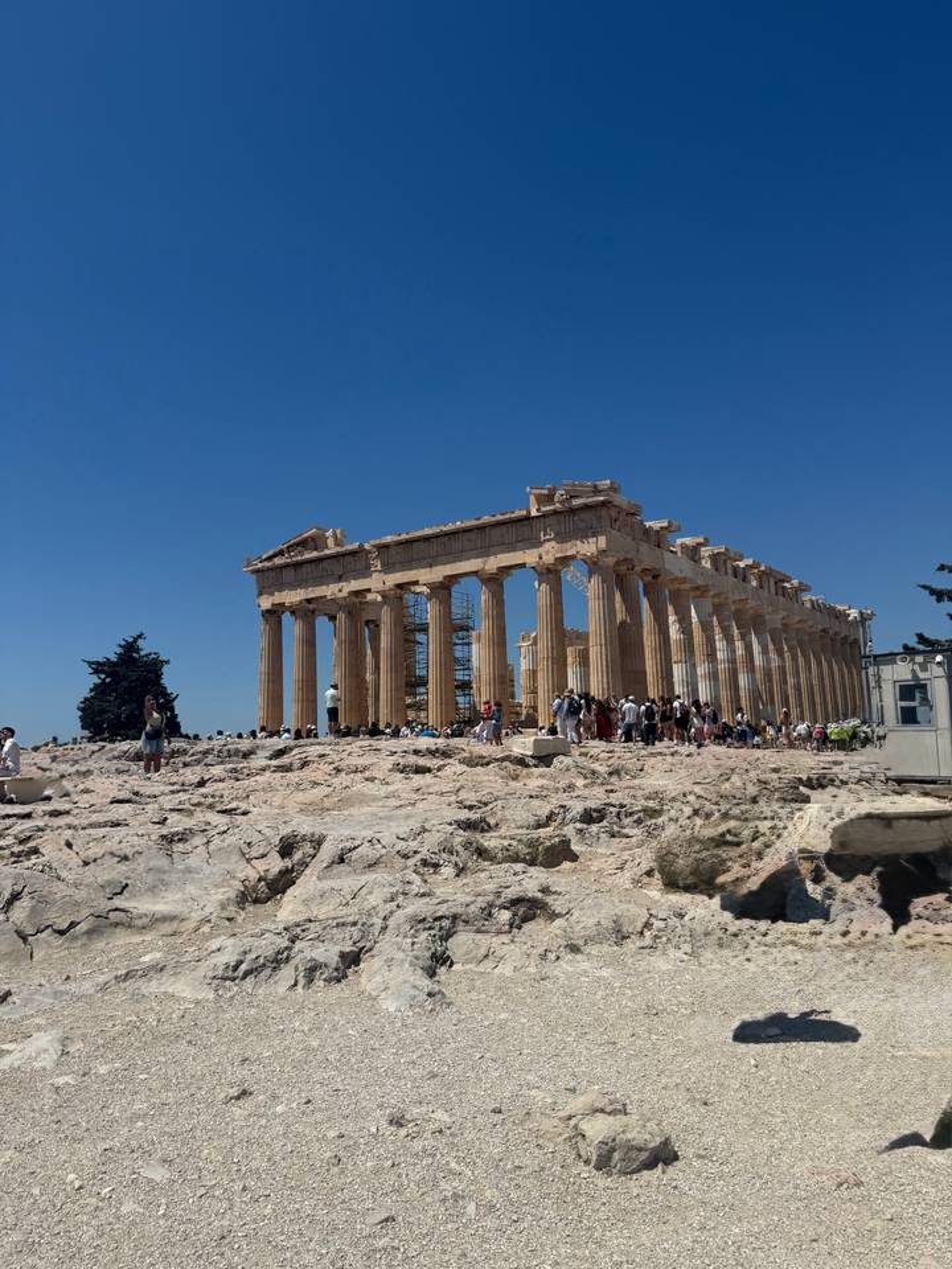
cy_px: 634
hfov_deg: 56.8
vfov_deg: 71.6
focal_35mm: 24
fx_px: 880
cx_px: 476
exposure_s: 1/10309
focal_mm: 6.76
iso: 80
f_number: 1.78
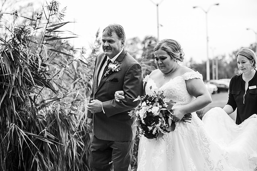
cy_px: 86
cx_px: 128
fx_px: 556
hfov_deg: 26.0
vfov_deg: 17.5
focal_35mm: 78
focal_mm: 78
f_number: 2.8
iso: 400
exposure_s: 1/1000
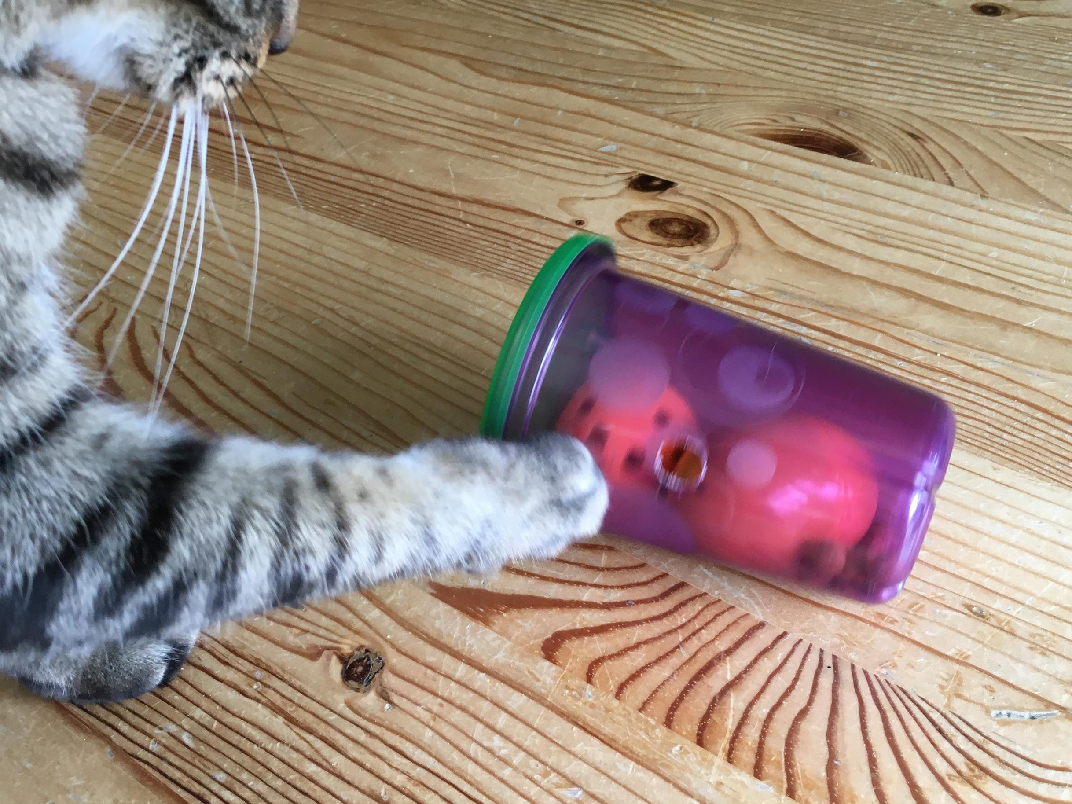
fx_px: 1115
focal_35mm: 36
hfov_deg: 51.4
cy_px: 384
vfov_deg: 39.6
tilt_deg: -45.8
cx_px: 544
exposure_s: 1/30
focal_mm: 4.15
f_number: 2.2
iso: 64
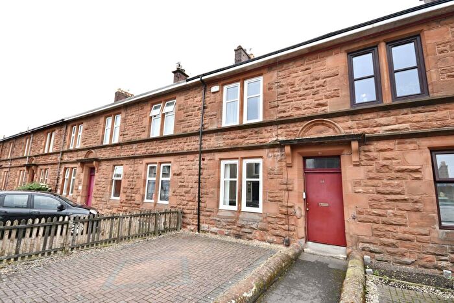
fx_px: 202
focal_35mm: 16
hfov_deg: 96.7
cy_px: 152
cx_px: 227
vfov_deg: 73.8
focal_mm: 11
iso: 100
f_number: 6.3
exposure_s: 1/50
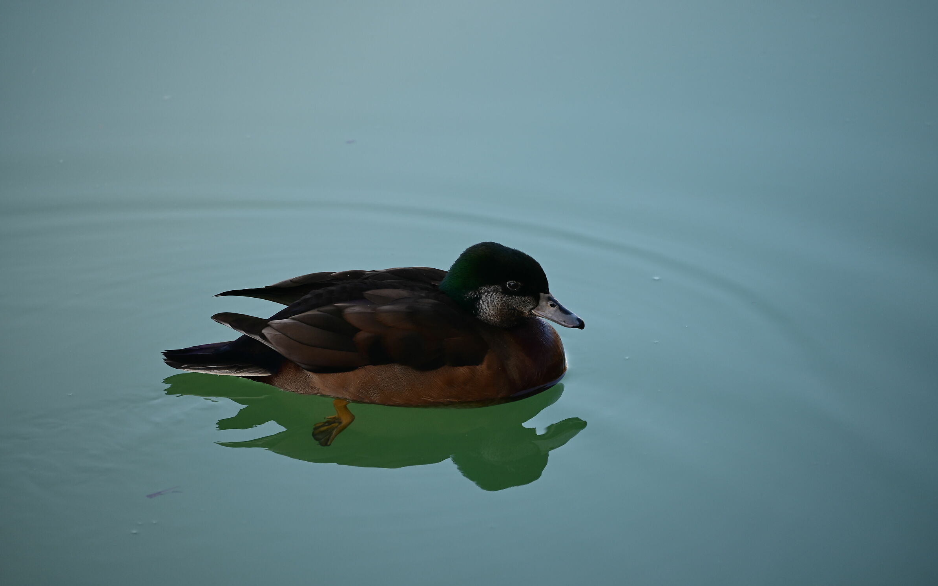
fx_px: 6570
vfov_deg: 5.1
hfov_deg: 8.2
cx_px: 468
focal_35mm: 257
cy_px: 296
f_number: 6.3
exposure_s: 1/250
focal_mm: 251
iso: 320
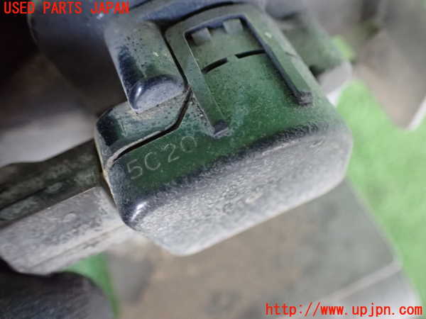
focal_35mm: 30
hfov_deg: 60.0
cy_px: 160
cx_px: 213
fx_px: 369
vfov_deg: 46.8
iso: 1250
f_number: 2.3
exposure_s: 1/30
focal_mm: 5.4
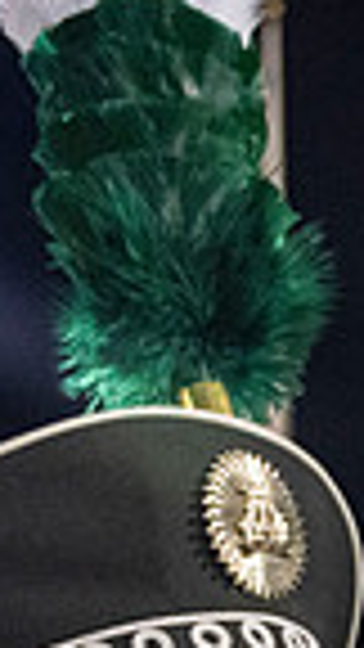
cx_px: 894
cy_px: 857
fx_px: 1733
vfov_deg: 19.4
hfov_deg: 10.3
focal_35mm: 101
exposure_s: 1/500
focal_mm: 24
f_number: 4
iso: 2500
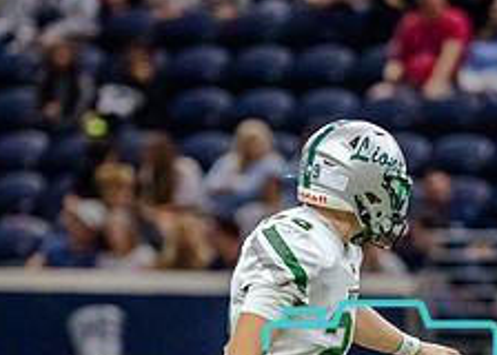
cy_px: 389
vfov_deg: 1.7
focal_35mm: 847
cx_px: 215
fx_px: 11956
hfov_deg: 2.4
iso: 3200
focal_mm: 200
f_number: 2.8
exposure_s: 1/1250
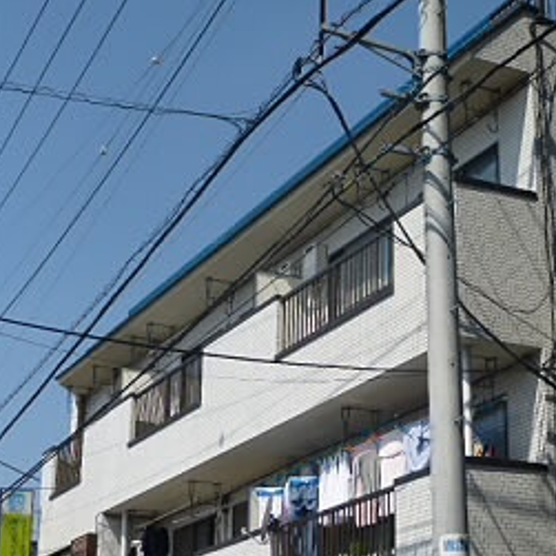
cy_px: 298
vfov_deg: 22.8
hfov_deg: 22.3
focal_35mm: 76
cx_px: 485
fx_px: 1381
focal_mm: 8.6
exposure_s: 1/1300
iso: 100
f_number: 4
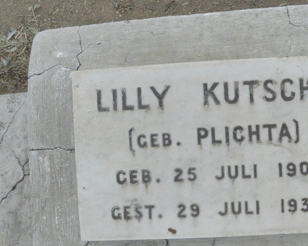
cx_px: 196
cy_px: 153
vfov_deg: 35.5
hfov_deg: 43.4
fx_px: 383
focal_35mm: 42
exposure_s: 1/250
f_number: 6.3
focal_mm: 4.6
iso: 200
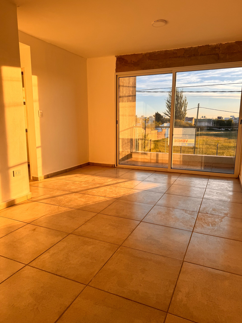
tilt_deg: -10.8
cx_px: 121
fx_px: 224
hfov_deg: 56.8
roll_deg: +0.0
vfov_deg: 71.6
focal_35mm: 24
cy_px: 162
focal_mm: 6.76
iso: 80
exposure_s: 1/912
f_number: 1.78
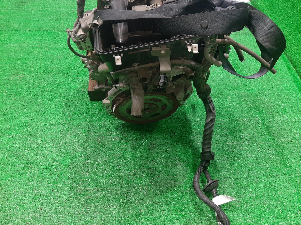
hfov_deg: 67.3
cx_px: 150
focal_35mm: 26
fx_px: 226
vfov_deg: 53.1
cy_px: 112
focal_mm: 3.93
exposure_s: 1/50
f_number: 1.7
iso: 225
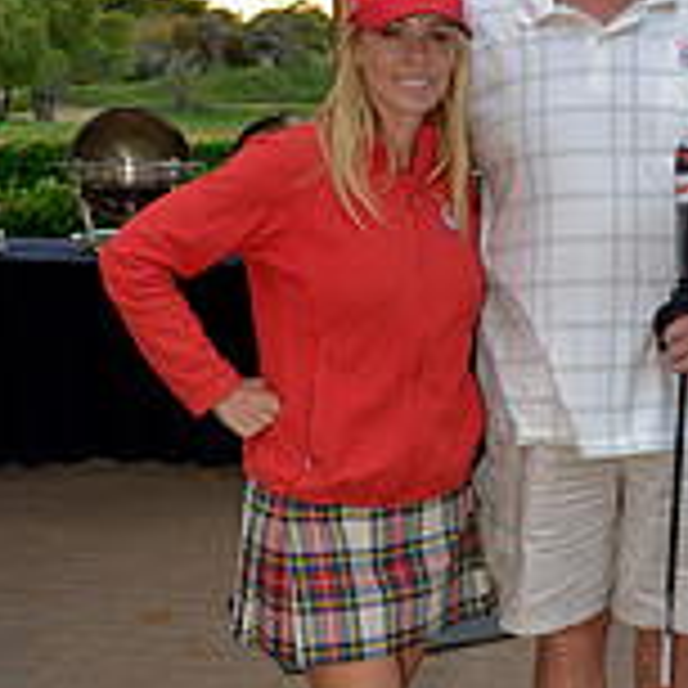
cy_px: 450
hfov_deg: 22.5
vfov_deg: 23.0
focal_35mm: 75
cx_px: 625
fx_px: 1686
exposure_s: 1/80
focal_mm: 20
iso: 220
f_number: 4
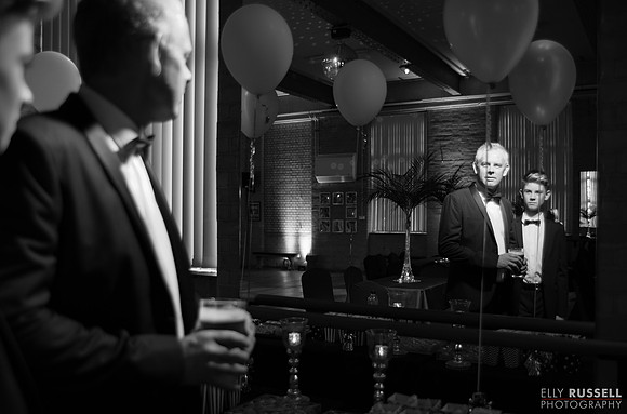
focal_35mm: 33
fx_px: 578
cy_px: 224
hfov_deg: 56.9
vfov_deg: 39.4
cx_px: 336
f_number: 2.8
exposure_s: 1/125
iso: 1000
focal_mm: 31
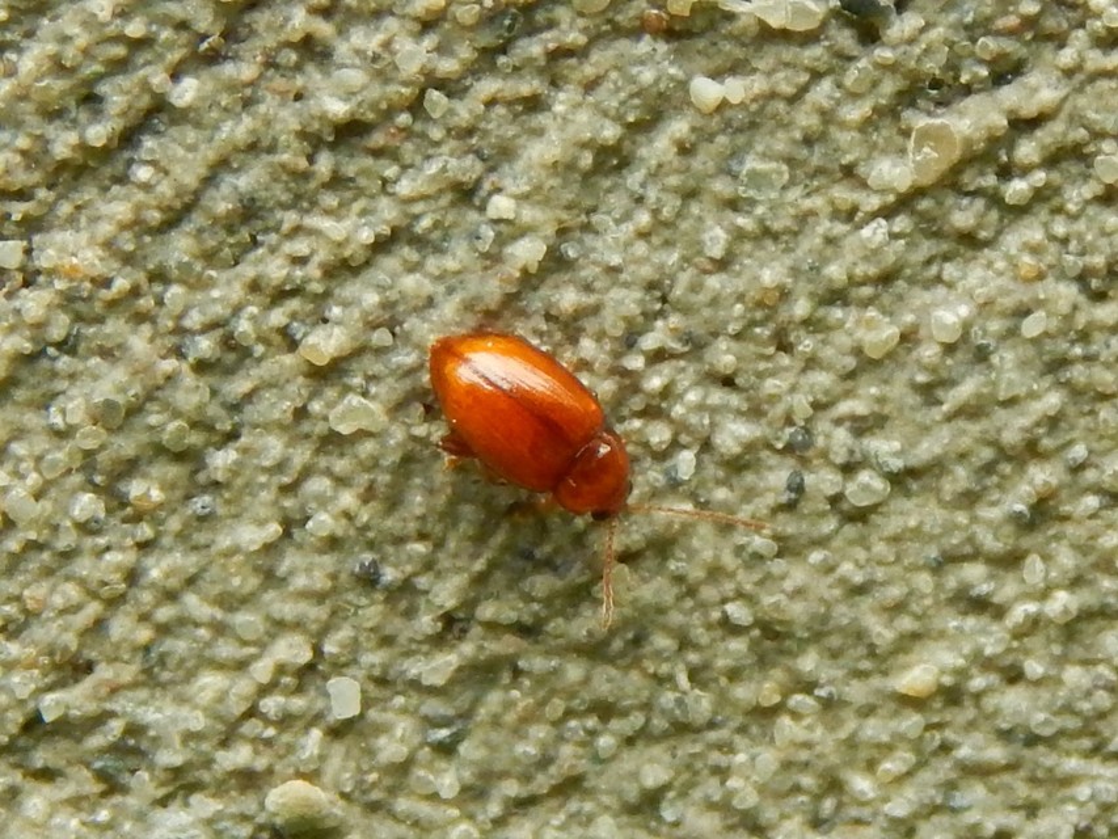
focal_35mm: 131
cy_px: 420
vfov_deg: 11.3
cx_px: 559
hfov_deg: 15.1
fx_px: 4232
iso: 400
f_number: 4.8
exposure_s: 1/100
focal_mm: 23.4
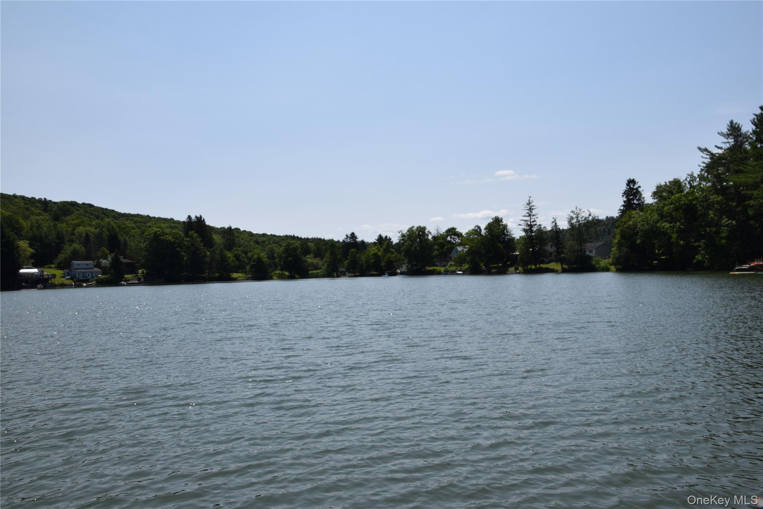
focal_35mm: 33
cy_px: 254
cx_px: 382
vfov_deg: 40.0
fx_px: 699
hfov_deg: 57.2
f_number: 11
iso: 200
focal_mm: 22
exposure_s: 1/500
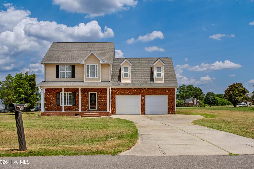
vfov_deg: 36.8
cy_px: 83
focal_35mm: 36
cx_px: 124
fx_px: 254
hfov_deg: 53.2
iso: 100
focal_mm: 35
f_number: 10
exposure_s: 1/500
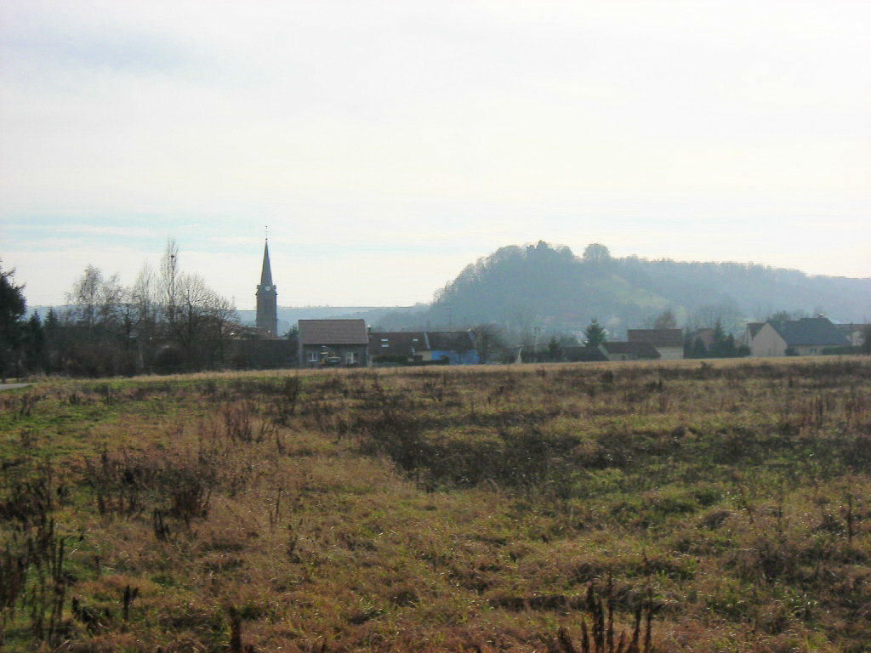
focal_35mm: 77
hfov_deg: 25.3
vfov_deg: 19.1
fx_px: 1937
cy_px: 326
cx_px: 436
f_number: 8.4
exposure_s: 1/140
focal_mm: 12.7
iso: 50
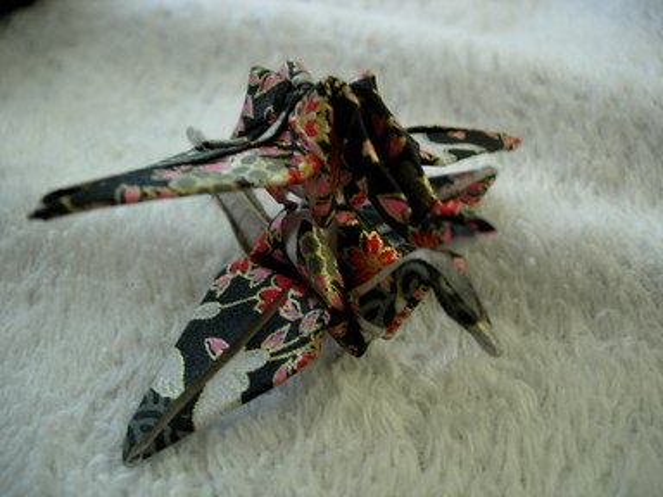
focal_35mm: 38
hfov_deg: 49.0
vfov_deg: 37.7
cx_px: 332
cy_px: 248
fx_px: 728
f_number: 2.8
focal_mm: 7.8
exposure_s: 1/19
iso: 200
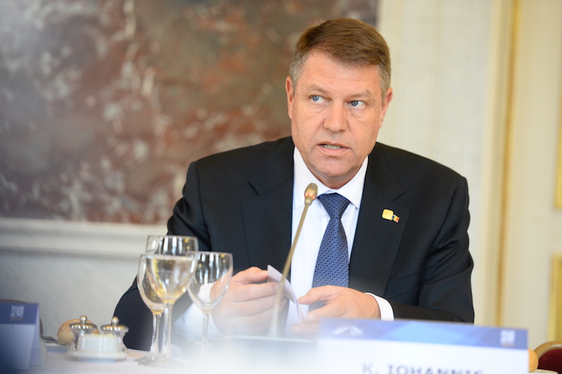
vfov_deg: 8.1
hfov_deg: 12.1
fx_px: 2652
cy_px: 187
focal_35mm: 170
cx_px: 281
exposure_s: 1/160
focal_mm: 170
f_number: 2.8
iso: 3200
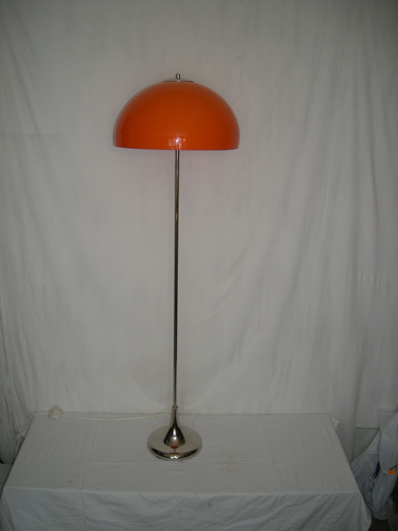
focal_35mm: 35
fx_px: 537
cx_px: 199
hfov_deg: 40.7
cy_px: 266
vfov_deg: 52.6
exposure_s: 1/56.8
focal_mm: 5.7
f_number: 2.8
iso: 50
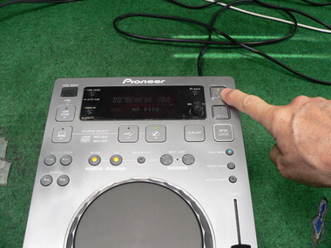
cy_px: 124
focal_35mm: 36
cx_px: 166
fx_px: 344
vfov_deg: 39.7
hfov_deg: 51.4
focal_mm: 6
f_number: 2.8
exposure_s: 1/20
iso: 200
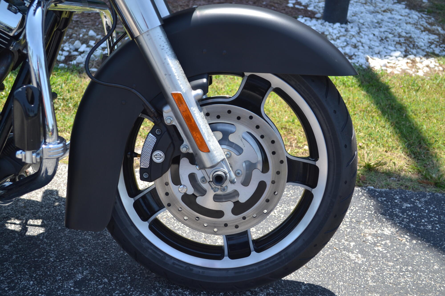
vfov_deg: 26.5
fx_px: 630
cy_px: 148
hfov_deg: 38.9
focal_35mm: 51
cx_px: 222
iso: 100
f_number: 5
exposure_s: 1/200
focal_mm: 34
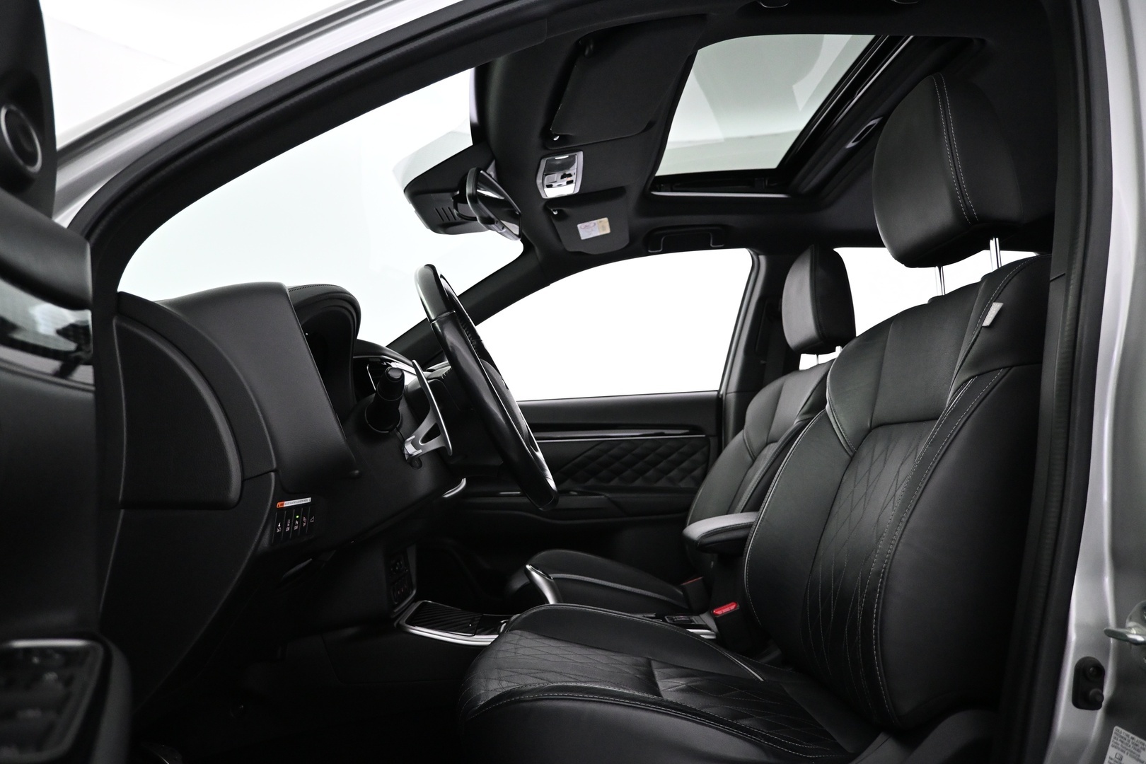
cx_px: 573
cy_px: 382
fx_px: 764
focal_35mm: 24
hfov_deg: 73.7
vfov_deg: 53.1
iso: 3200
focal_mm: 16
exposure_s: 1/100
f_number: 3.5
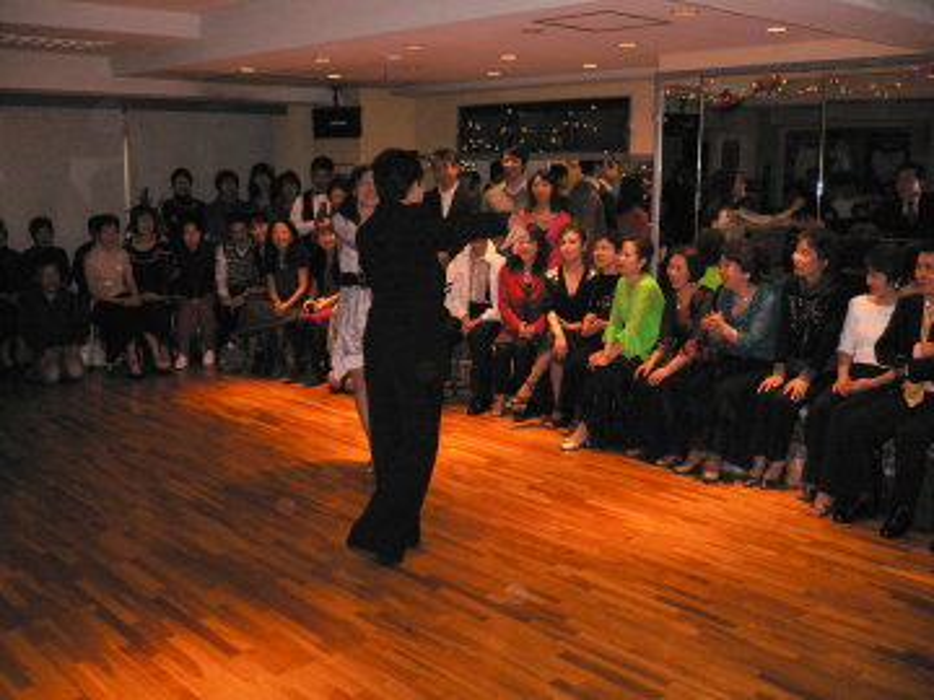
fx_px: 944
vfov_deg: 40.7
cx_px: 467
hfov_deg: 52.6
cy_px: 350
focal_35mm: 35
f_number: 2.8
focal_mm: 5.8
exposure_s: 1/60
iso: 400
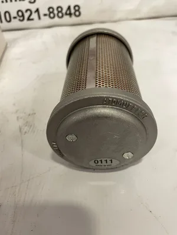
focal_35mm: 26
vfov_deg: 67.3
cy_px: 118
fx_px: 177
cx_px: 88
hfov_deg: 53.1
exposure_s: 1/60
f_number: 1.6
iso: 160
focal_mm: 4.2
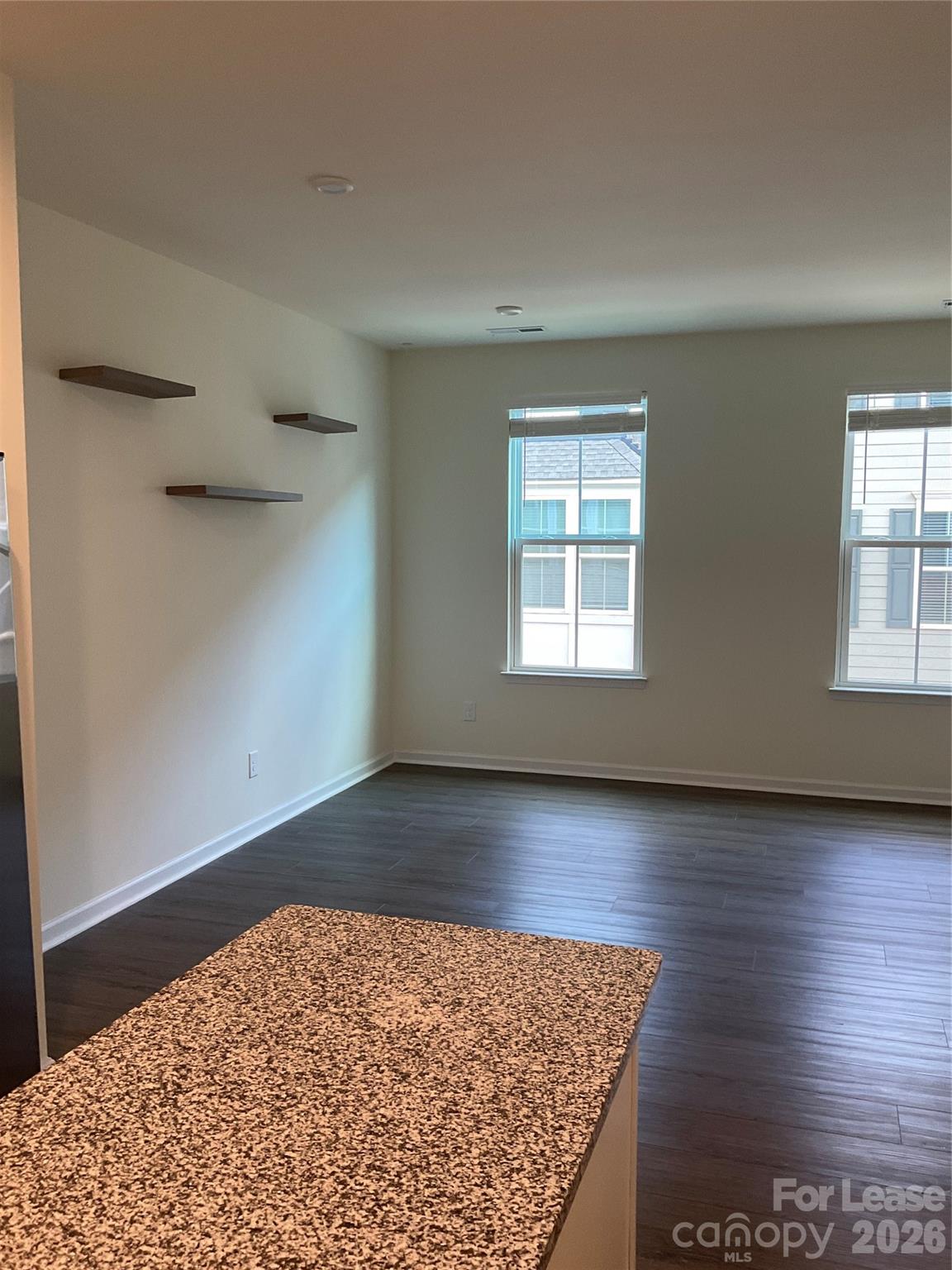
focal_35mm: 29
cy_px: 635
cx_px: 476
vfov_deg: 61.7
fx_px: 1063
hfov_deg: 48.2
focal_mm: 3
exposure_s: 1/60
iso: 50
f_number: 1.8
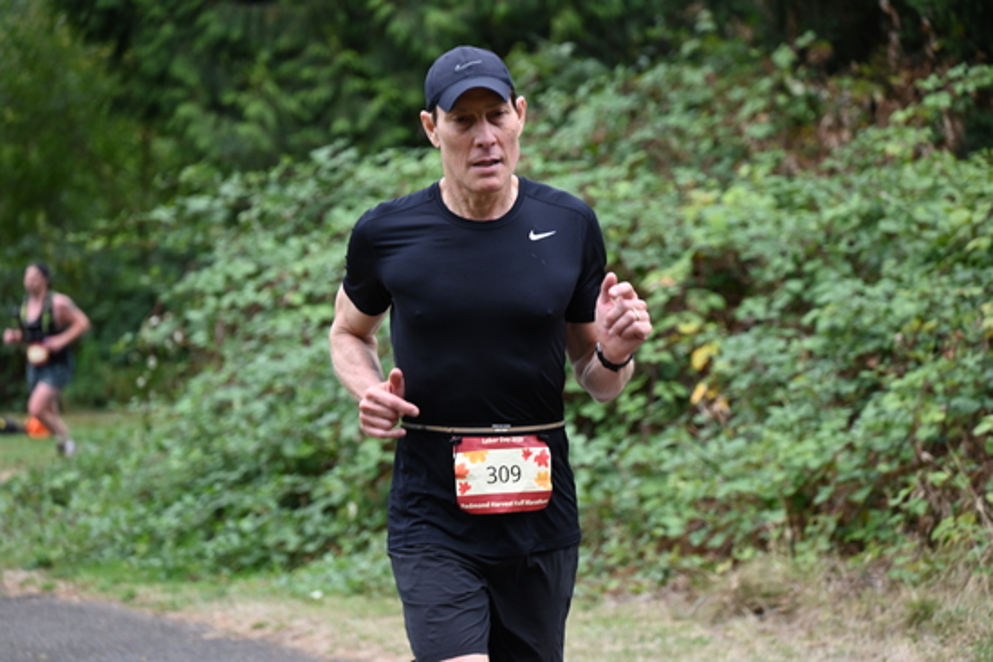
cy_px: 331
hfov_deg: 10.3
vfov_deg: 6.9
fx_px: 5518
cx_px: 496
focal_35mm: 200
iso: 400
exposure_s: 1/250
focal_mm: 200
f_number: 6.3
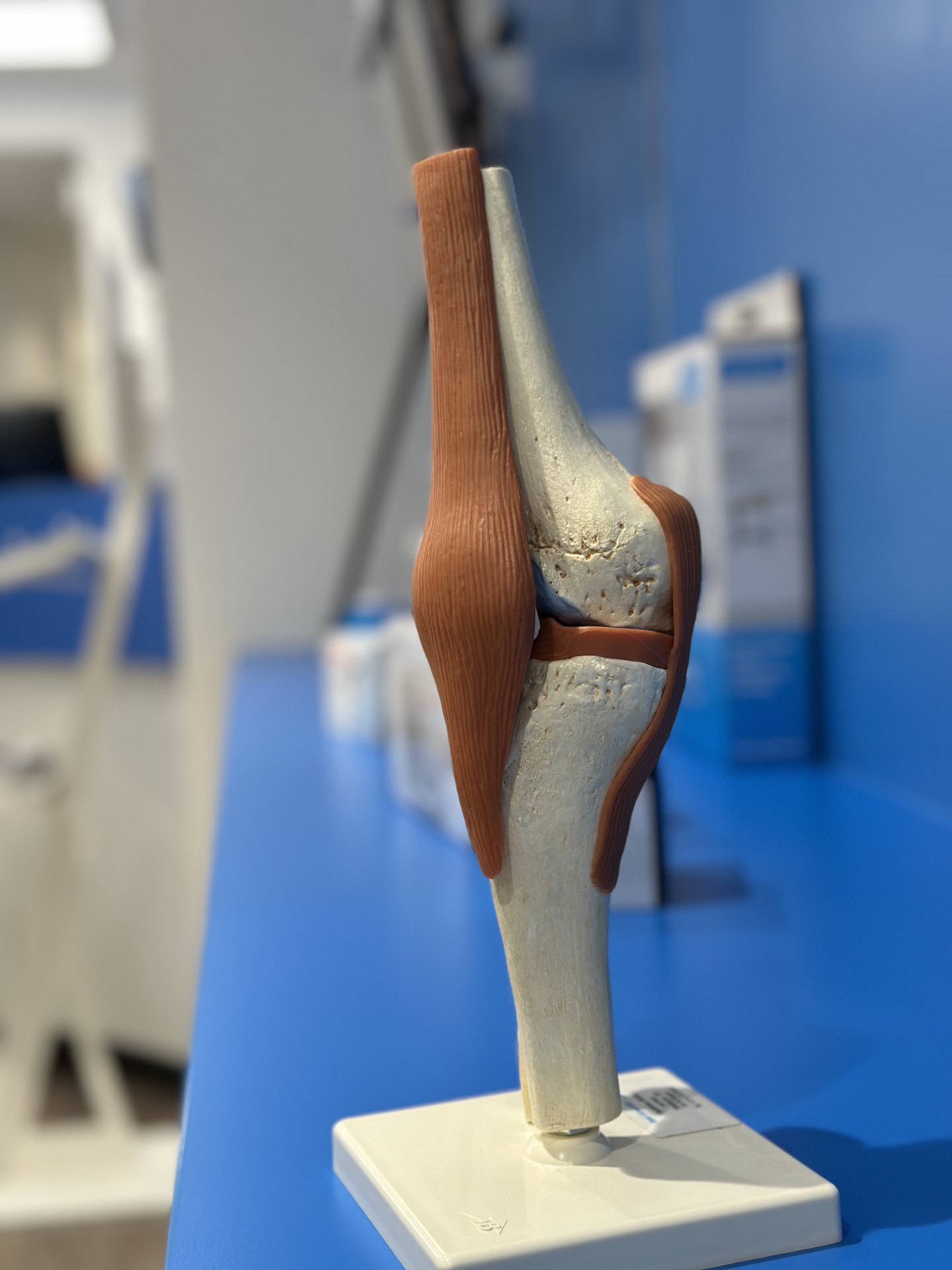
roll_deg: +2.9
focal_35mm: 48
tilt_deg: -3.8
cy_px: 635
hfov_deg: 30.3
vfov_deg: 39.7
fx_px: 1760
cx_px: 476
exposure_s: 1/100
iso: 100
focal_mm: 6.86
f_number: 1.78
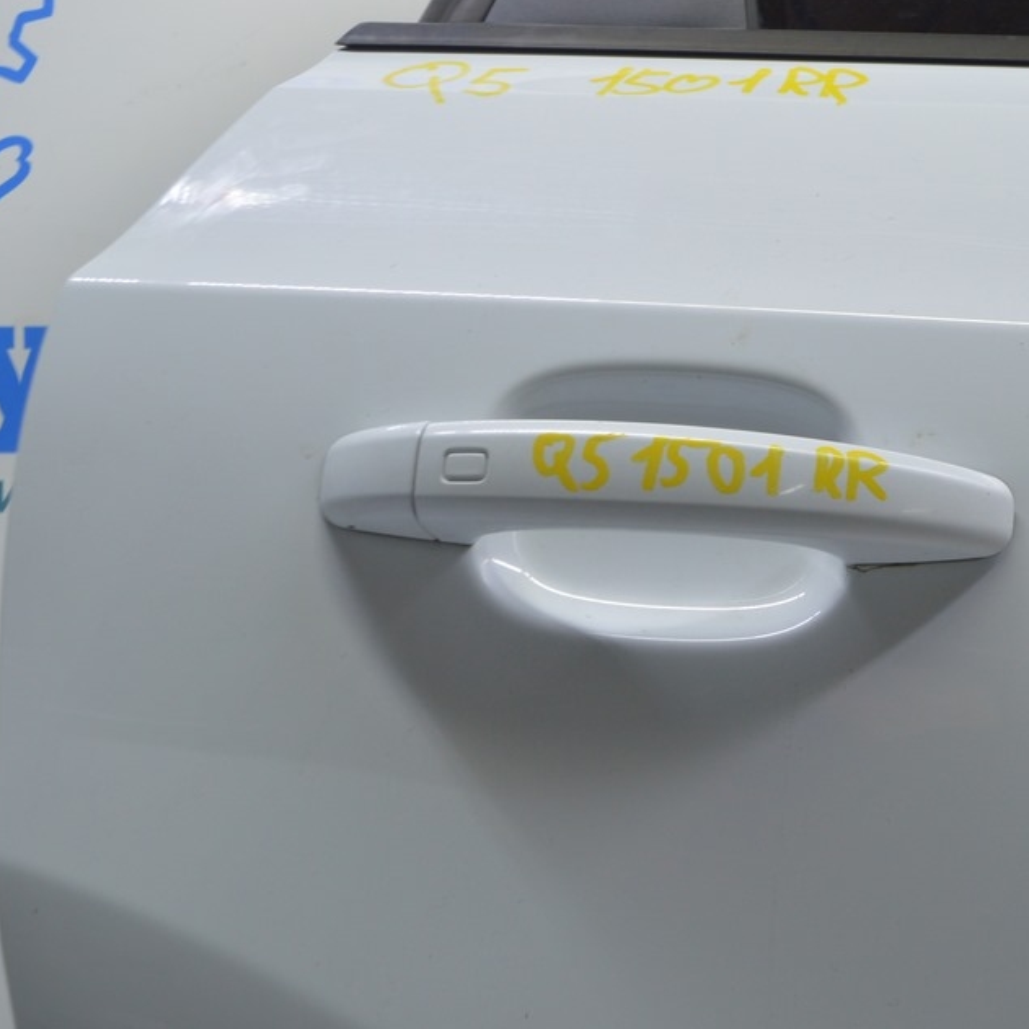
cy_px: 545
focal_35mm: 52
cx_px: 716
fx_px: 1738
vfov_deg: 33.0
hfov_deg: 32.6
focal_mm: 25
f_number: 5.6
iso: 400
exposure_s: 1/30
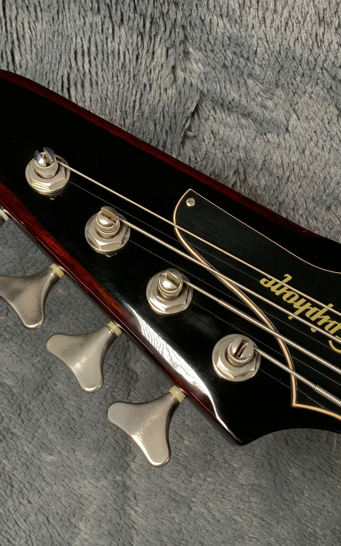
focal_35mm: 42
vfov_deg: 47.2
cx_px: 186
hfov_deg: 30.5
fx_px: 625
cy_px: 278
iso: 40
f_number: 1.8
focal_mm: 3
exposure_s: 1/104
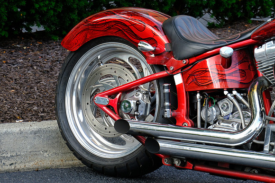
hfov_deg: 8.4
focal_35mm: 246
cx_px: 138
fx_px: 1880
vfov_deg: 5.6
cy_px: 92
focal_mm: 164
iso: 800
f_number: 11
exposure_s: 1/70
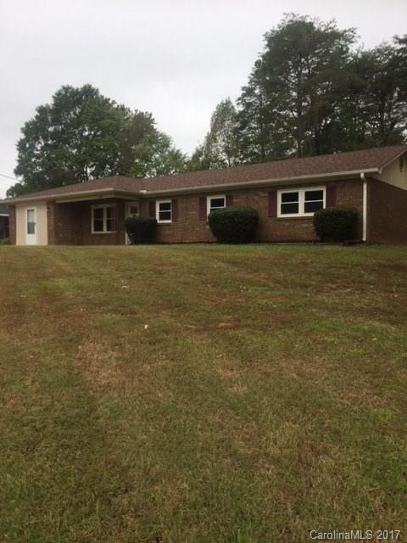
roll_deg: +0.2
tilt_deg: +1.0
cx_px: 204
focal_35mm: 29
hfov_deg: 48.2
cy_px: 272
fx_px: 455
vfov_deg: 61.7
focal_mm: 4.15
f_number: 2.2
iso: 32
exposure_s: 1/618
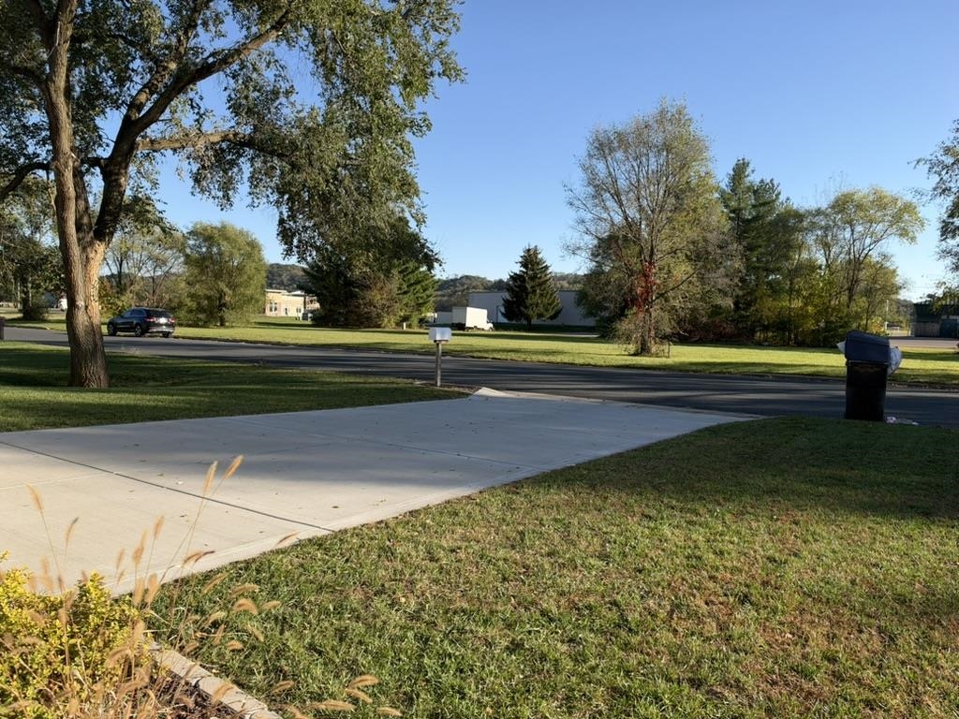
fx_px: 665
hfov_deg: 71.6
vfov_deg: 56.8
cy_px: 360
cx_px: 480
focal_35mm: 24
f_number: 1.8
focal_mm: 6.93
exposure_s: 1/2033
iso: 64
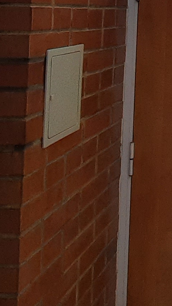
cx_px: 332
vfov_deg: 29.1
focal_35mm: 66
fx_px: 535
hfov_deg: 15.2
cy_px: -24
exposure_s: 1/251
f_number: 2.2
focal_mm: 1.74
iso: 40
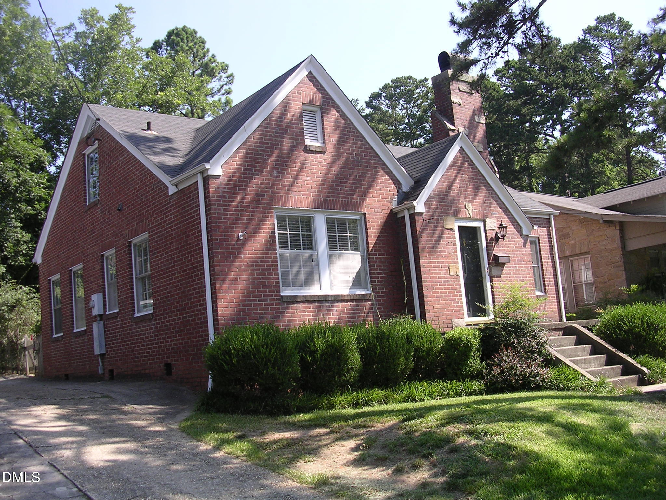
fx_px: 731
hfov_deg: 49.0
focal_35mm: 38
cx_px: 333
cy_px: 250
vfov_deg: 37.7
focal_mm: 5.8
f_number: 2.8
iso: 100
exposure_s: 1/386
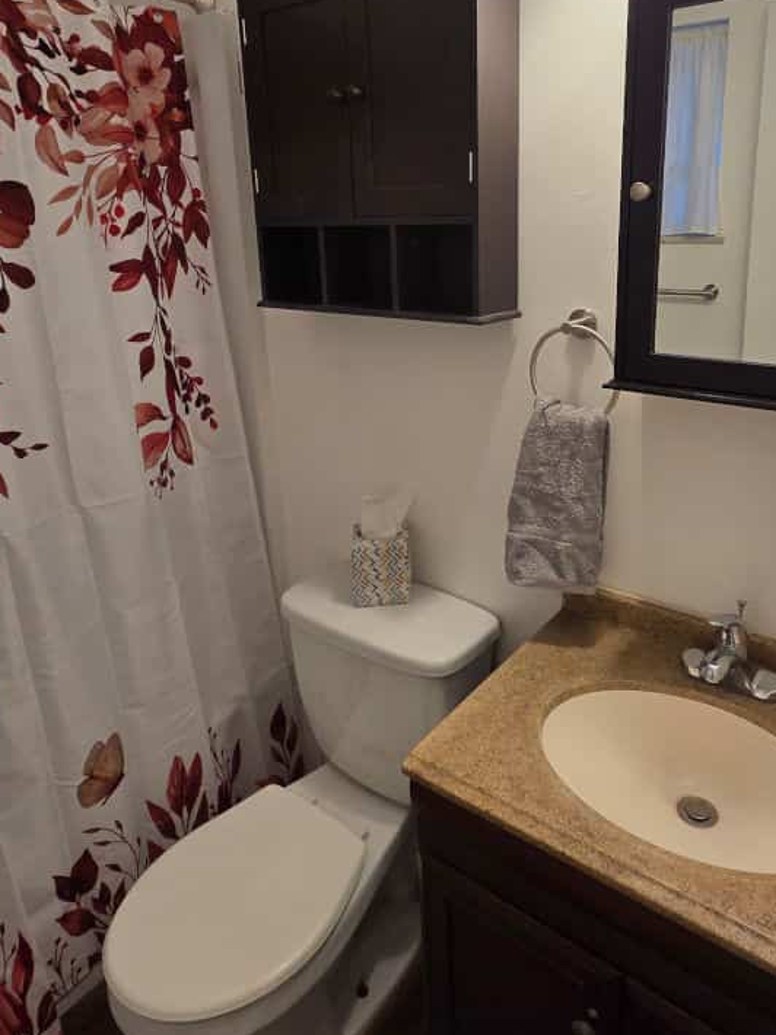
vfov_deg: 75.5
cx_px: 481
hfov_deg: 60.4
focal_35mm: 22
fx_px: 657
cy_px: 412
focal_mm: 2.2
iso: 125
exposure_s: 1/120
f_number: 2.2
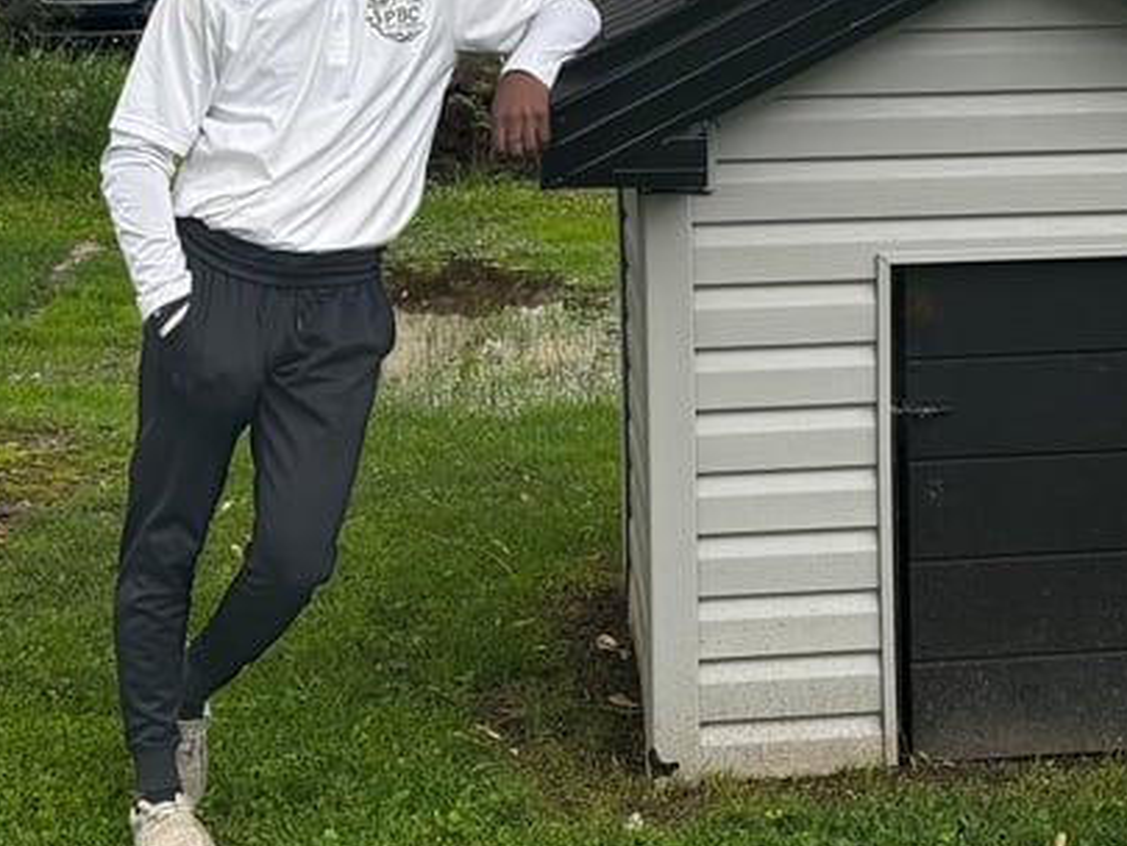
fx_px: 2964
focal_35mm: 91
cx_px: 988
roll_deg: +0.4
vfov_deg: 16.1
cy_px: 173
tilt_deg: -3.7
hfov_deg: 21.1
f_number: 1.78
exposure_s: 1/208
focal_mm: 6.76
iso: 64
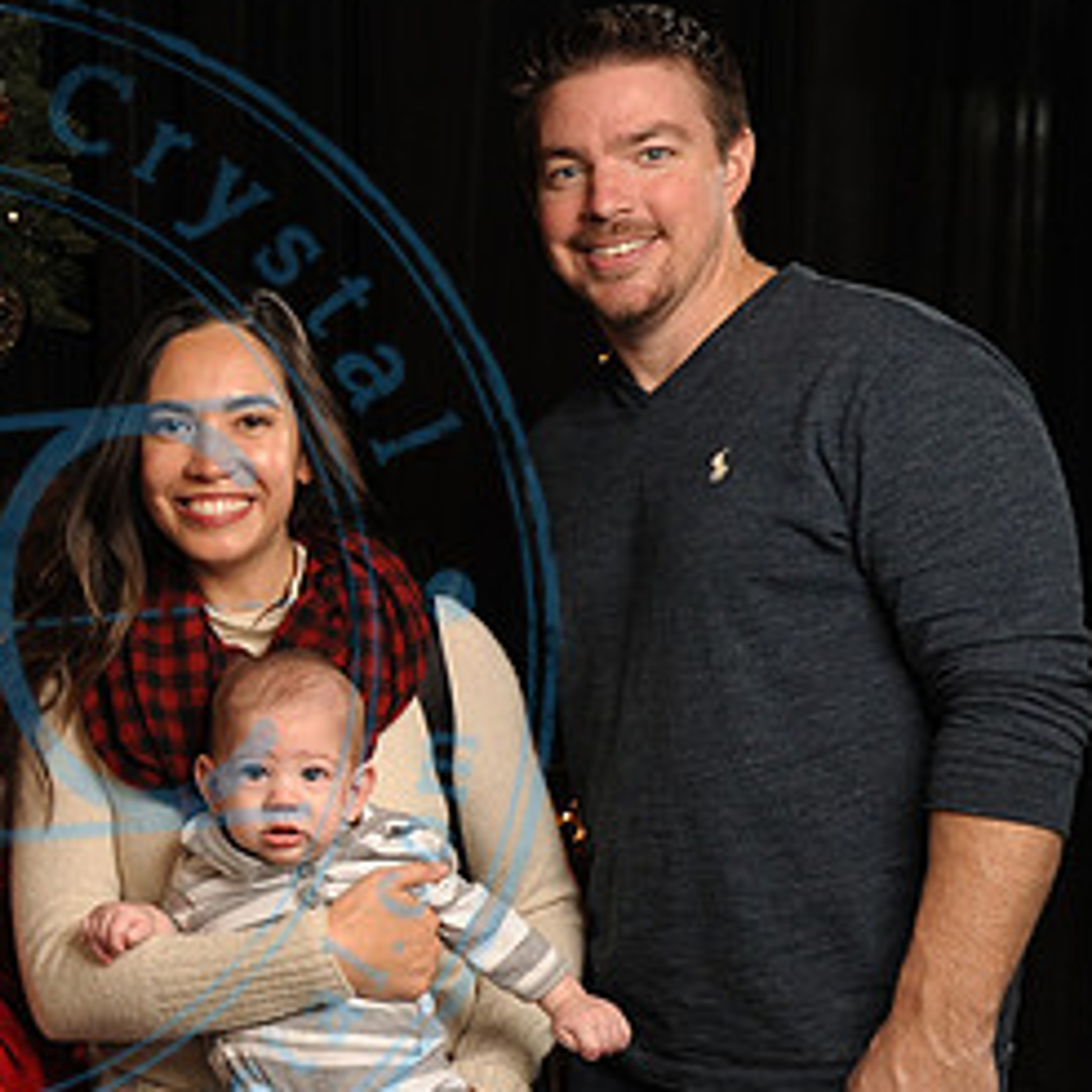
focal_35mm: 64
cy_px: 648
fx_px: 2284
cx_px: -155
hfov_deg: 24.7
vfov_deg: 26.8
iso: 1000
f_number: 5.6
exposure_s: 1/125
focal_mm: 32
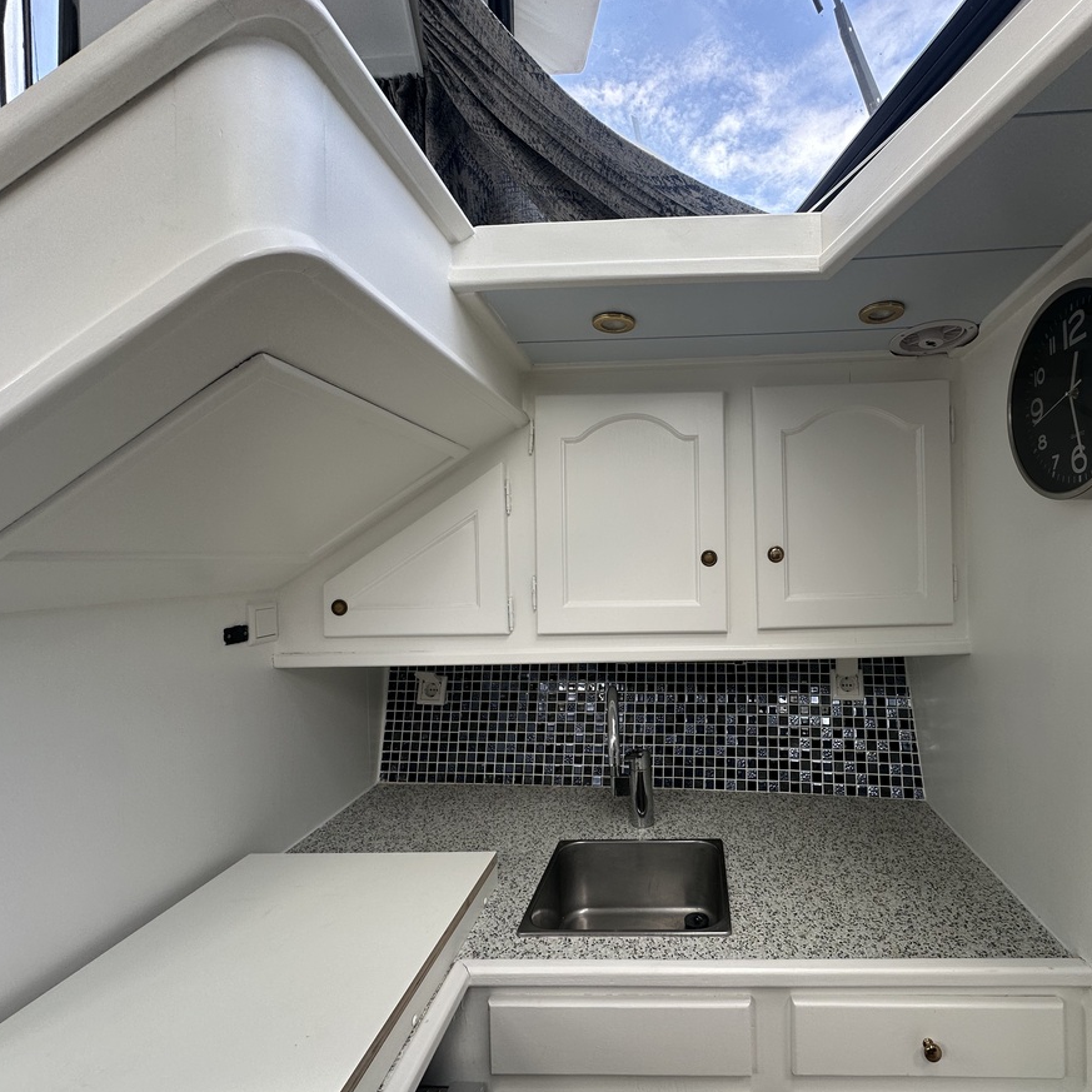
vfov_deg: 84.0
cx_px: 674
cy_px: 558
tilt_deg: -1.0
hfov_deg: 82.6
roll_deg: +0.4
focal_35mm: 17
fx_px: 607
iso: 50
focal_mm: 2.22
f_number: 2.2
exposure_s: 1/99
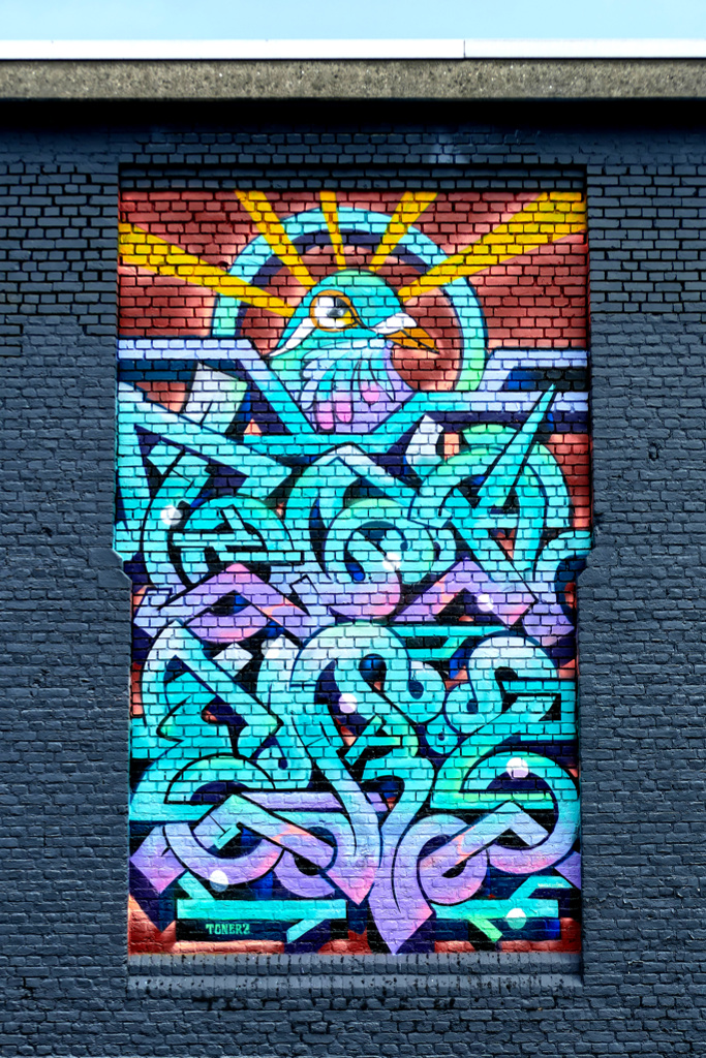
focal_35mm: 63
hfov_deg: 21.6
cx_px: 353
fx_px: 1852
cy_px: 529
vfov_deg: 31.9
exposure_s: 1/800
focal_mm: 22.9
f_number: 3.6
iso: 125
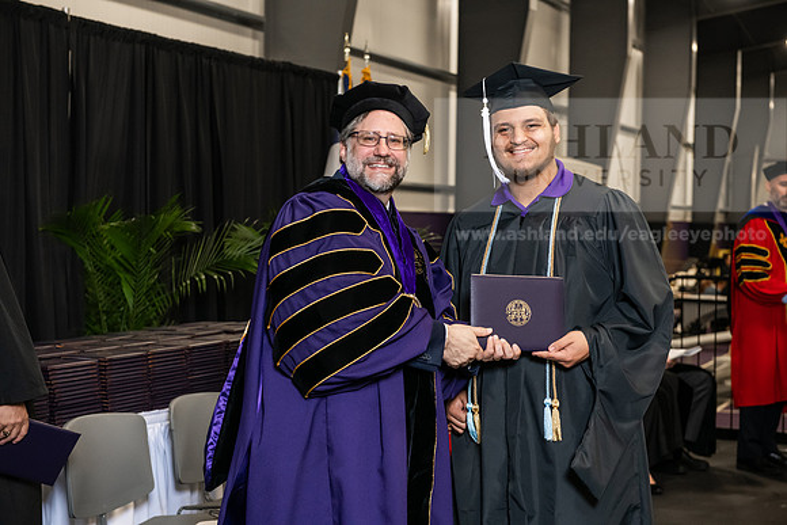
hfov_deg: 32.4
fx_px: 1356
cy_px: 262
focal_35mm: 62
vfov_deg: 21.9
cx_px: 394
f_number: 5
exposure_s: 1/200
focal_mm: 62
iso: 2500
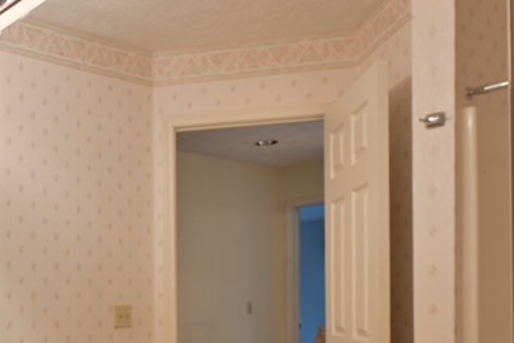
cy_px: 301
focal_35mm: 43
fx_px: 620
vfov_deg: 29.8
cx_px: -62
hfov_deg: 37.2
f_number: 9
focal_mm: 15.5
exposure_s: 1/8
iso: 400
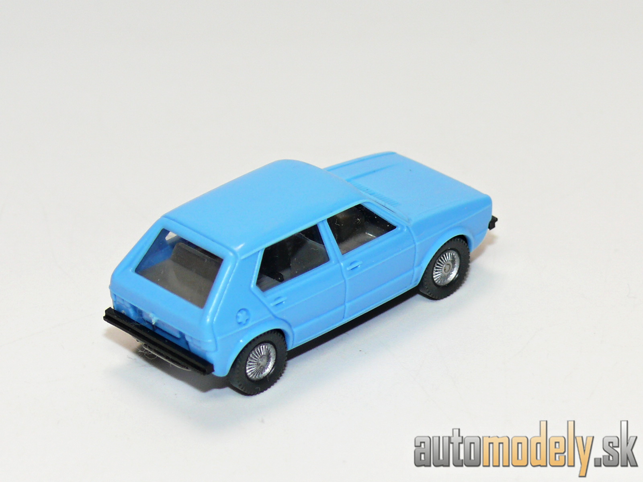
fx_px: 2712
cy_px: 241
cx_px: 322
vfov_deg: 10.2
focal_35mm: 146
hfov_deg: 13.5
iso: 100
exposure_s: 1/30
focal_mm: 17.4
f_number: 4
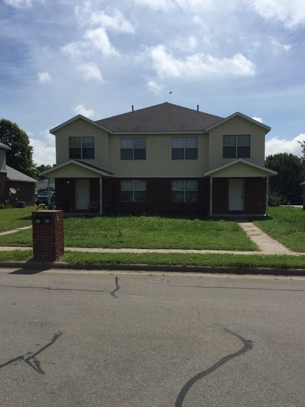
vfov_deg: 56.8
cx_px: 161
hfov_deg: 44.1
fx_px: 376
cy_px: 217
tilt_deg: -2.5
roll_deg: +1.2
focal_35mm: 32
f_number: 2.2
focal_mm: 4.15
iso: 32
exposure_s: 1/4950
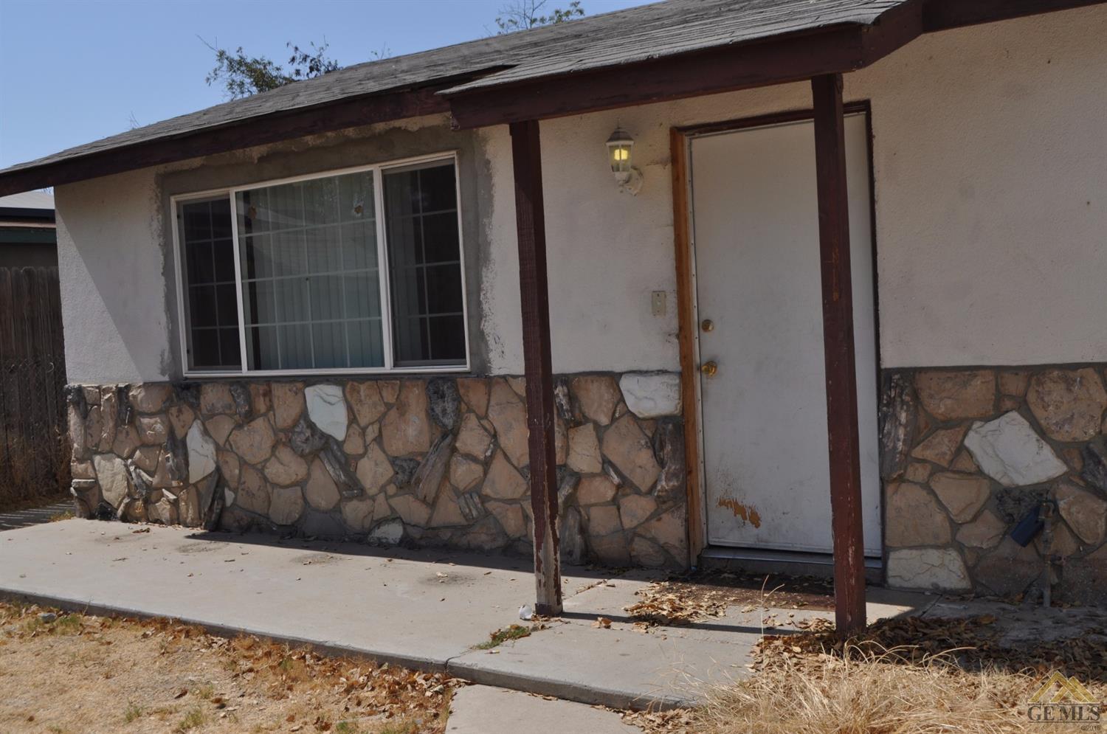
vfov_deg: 36.8
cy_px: 367
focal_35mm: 36
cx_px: 554
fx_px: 1105
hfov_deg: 53.2
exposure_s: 1/400
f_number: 10
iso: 200
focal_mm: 24
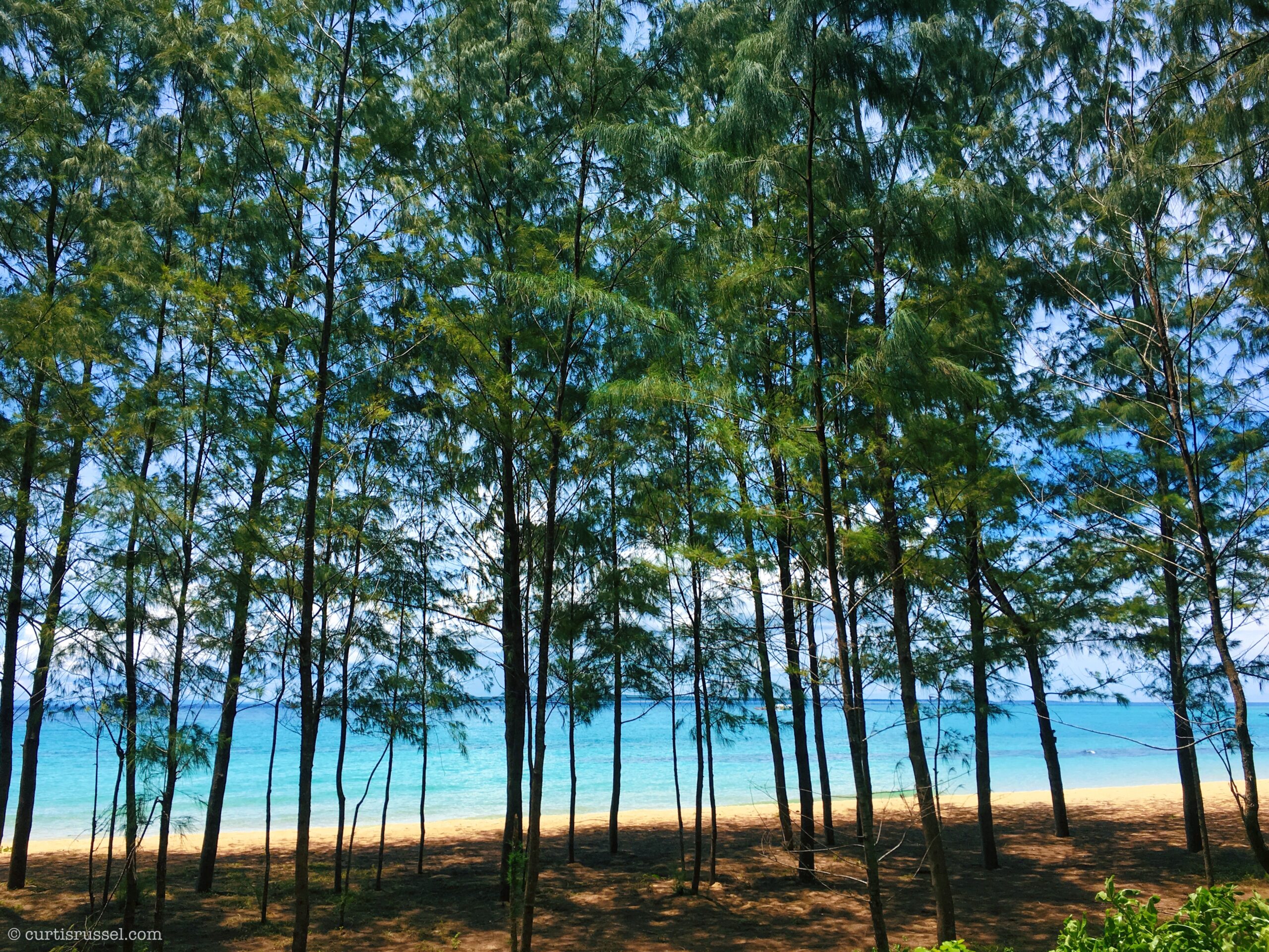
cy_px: 476
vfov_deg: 48.2
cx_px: 634
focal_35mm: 29
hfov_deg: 61.7
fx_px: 1063
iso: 25
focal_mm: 4.15
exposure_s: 1/1500
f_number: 2.2
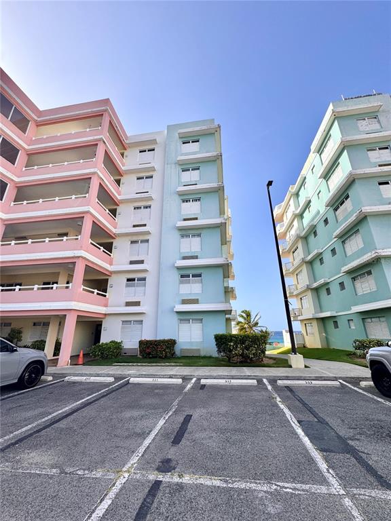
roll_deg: +1.8
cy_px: 260
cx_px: 196
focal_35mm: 14
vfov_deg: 102.1
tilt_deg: +20.1
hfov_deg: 85.7
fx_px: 211
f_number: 2.2
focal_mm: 2.22
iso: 40
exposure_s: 1/1277
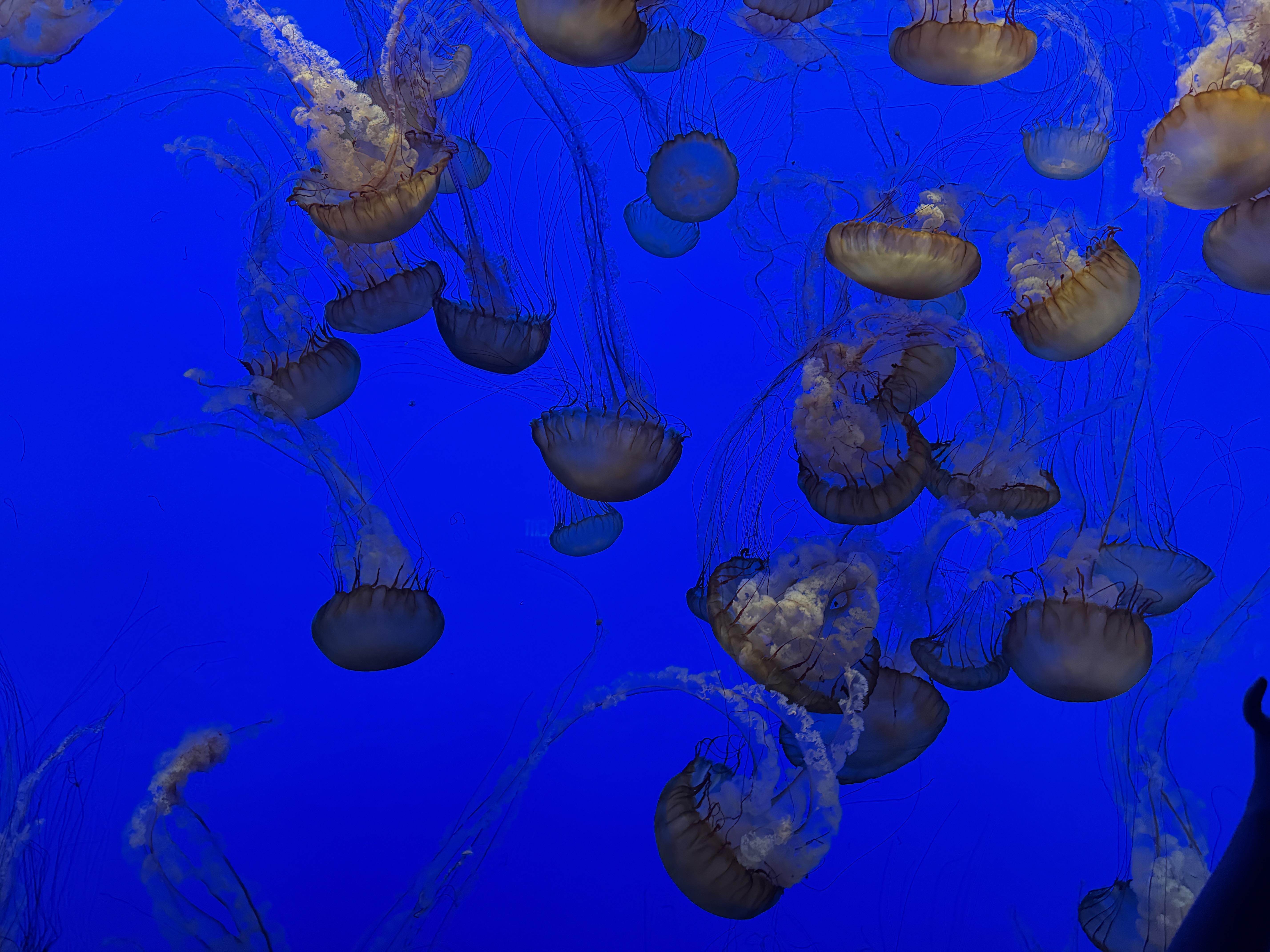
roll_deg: -0.3
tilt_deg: +12.1
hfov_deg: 71.6
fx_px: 881
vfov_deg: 56.8
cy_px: 476
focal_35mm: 24
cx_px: 635
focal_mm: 6.76
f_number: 1.78
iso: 800
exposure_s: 1/40
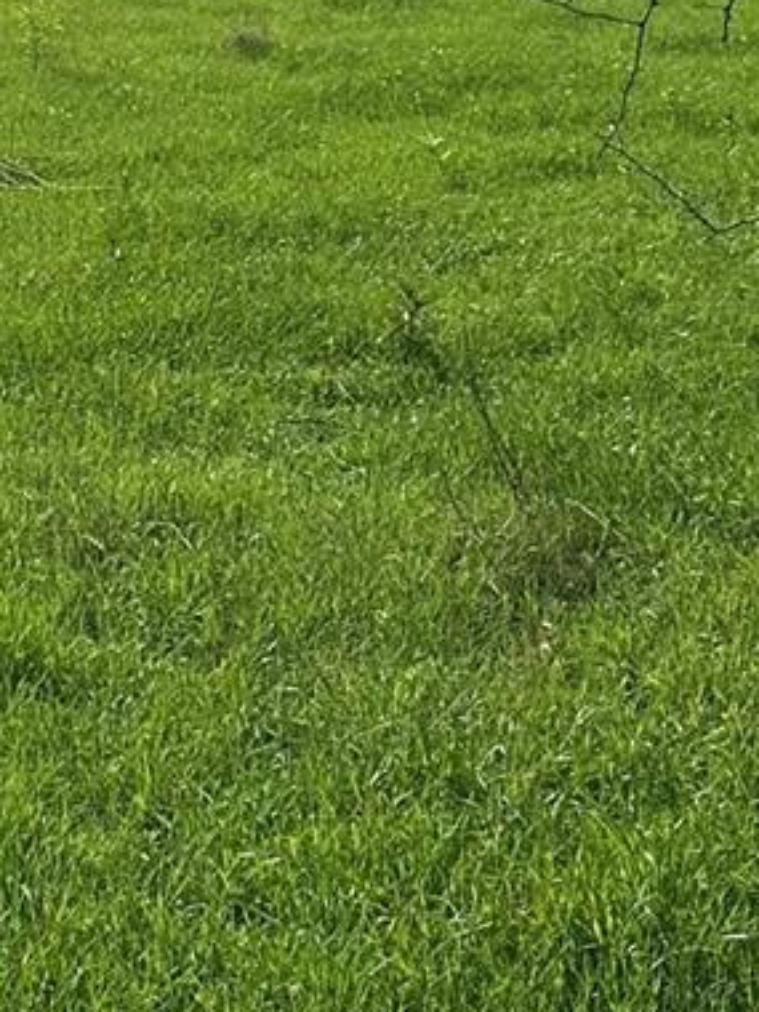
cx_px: -173
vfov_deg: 19.6
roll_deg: -2.5
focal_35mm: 97
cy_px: -37
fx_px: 2836
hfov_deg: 14.7
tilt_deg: -5.5
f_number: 1.78
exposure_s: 1/13699
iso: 80
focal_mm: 6.86
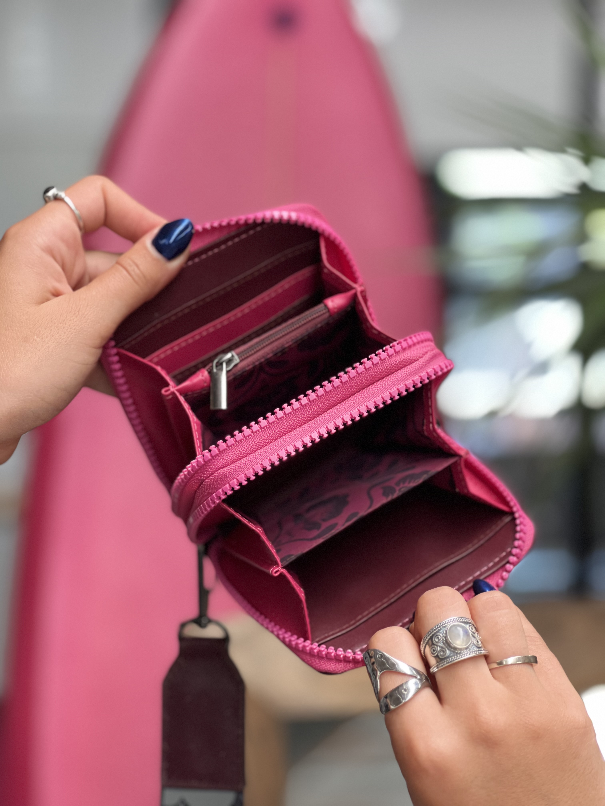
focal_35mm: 77
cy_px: 403
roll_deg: +0.0
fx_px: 1794
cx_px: 302
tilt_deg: -4.1
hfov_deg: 19.1
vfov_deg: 25.3
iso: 200
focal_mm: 9
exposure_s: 1/121
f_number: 2.8
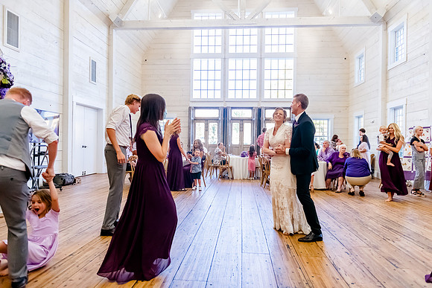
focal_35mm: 24
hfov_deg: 73.7
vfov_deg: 53.2
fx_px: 288
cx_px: 216
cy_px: 144
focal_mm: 24
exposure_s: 1/640
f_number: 3.2
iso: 3200
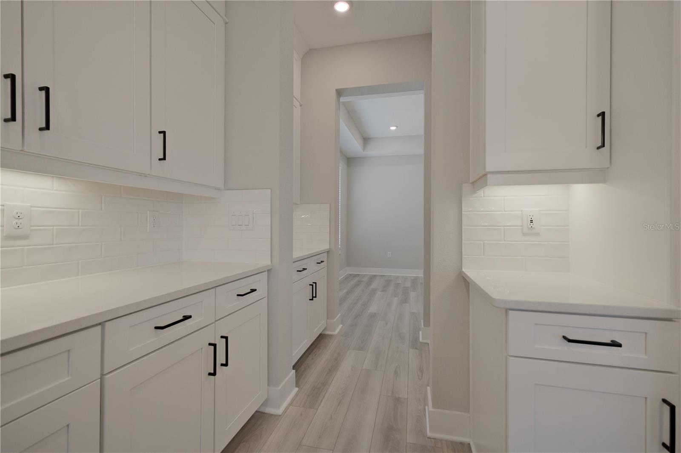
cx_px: 340
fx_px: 284
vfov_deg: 77.3
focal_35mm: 15
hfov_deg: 100.4
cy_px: 226
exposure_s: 1/250
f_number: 4
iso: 640
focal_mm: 9.9
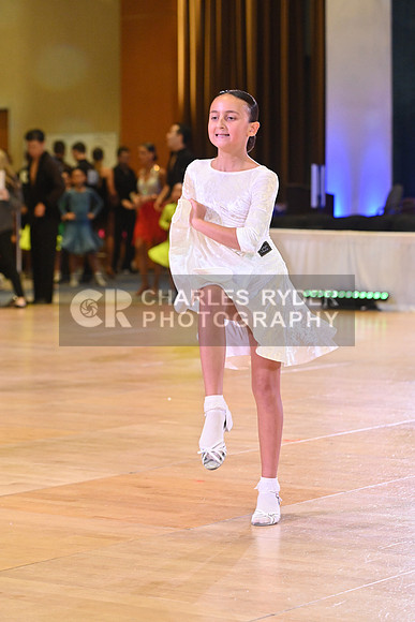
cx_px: 208
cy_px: 311
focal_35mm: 116
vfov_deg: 17.6
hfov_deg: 11.8
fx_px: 2004
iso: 4000
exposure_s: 1/400
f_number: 5.6
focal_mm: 116
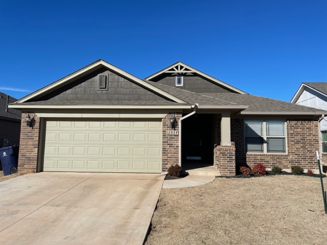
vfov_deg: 53.1
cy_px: 122
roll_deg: -1.1
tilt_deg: +5.7
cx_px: 164
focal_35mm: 26
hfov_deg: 67.3
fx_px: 246
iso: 32
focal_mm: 4.2
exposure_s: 1/4651
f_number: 1.6
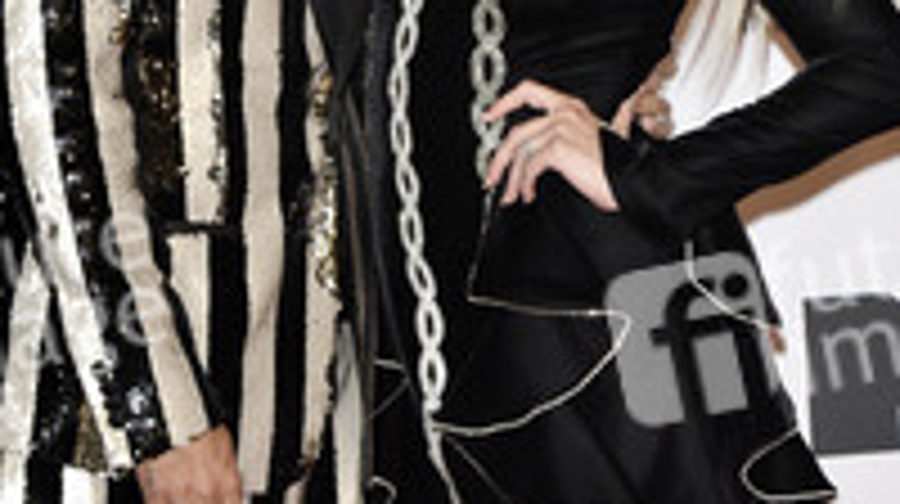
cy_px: 94
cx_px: 428
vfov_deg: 5.1
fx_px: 5602
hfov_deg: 9.2
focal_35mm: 235
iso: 2000
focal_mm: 112
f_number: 5
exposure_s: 1/250
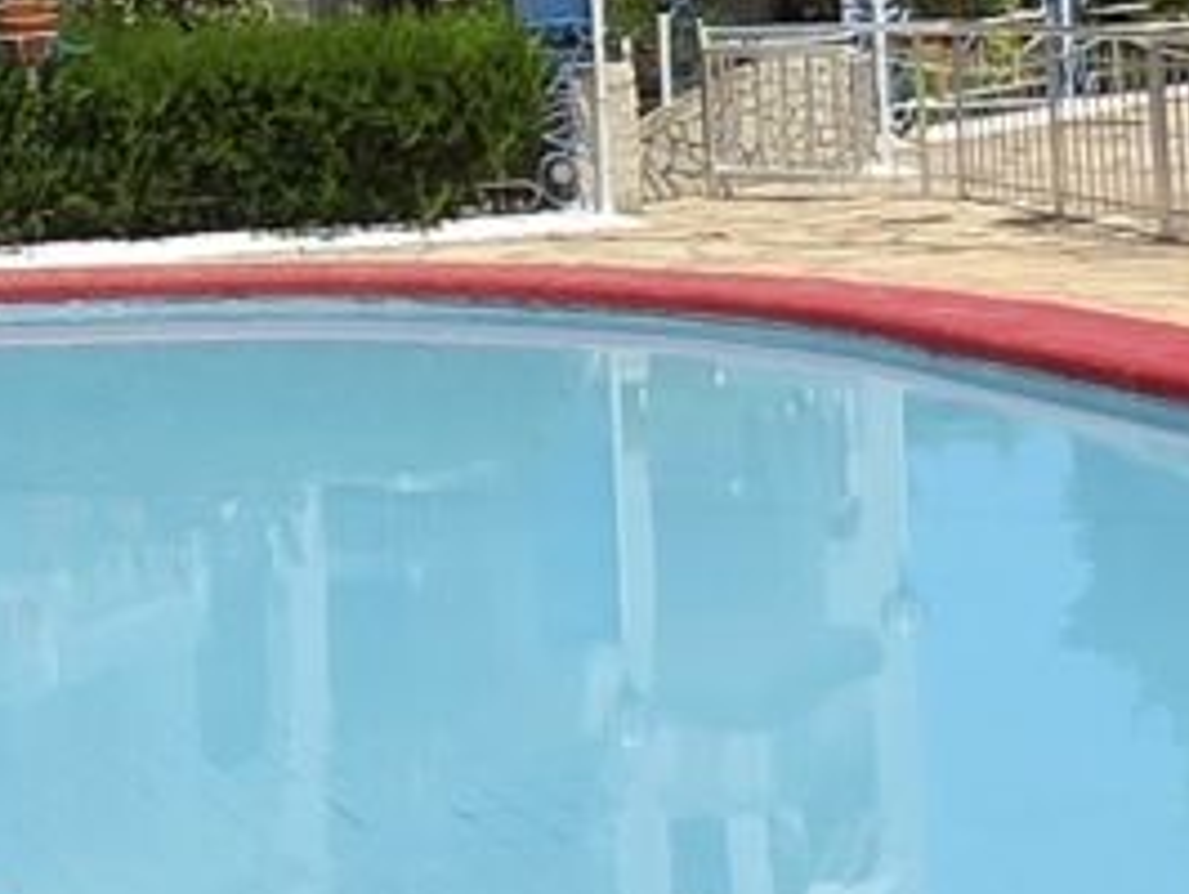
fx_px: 3438
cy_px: -219
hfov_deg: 18.7
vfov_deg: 14.3
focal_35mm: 100
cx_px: -192
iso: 40
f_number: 1.9
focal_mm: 2.2
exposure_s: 1/3255
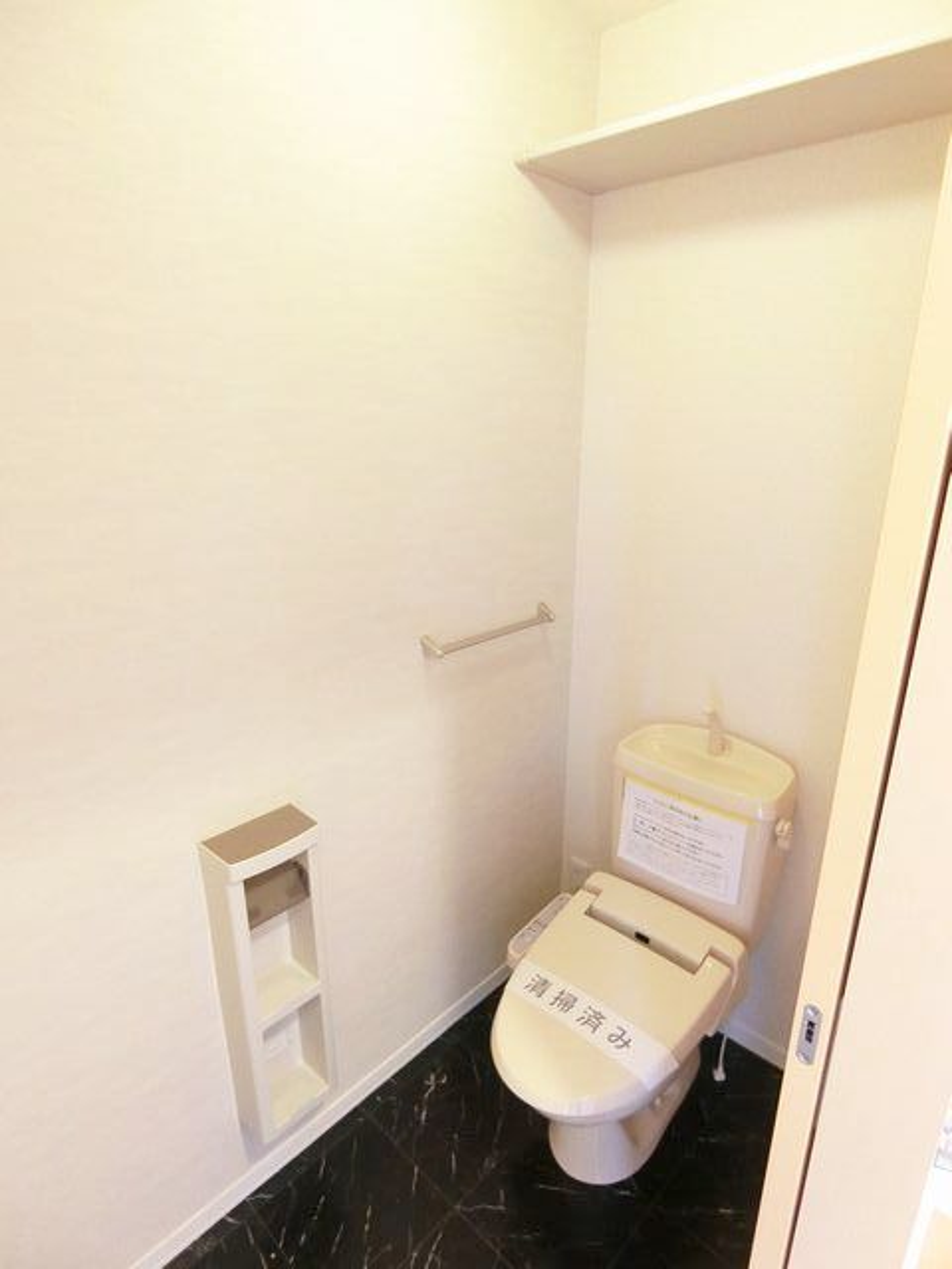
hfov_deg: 68.7
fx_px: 697
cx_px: 476
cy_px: 634
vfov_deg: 84.7
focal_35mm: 19
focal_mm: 4.06
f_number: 2.7
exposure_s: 1/30
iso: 1000
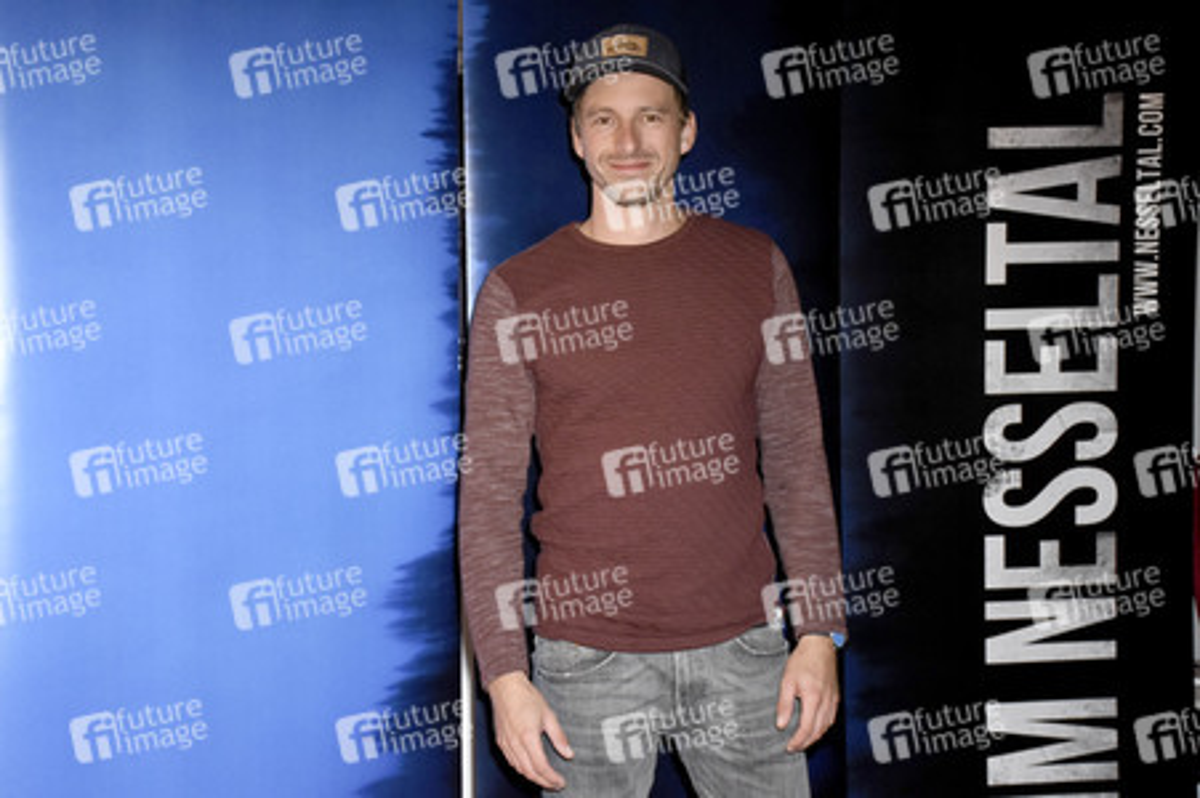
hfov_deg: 33.4
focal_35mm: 60
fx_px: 1998
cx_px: 600
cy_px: 399
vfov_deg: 22.6
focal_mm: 40
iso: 1600
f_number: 6.3
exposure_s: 1/60
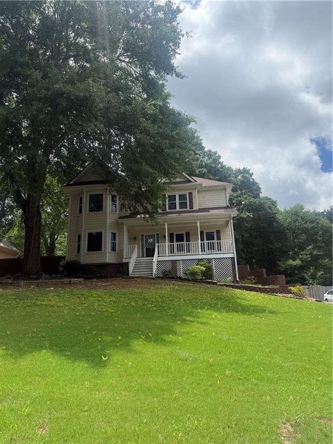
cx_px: 166
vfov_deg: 71.6
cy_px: 222
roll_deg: +1.6
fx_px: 308
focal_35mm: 24
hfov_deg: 56.8
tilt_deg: +17.7
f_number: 1.78
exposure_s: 1/4167
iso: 100
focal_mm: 6.76
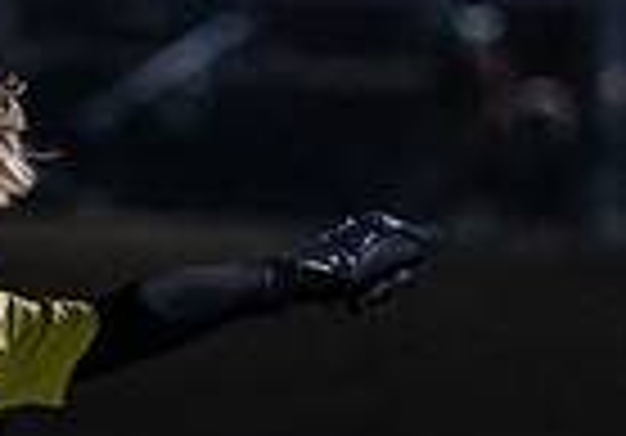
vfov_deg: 0.9
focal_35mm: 1500
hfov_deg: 1.4
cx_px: -196
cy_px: 647
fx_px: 26463
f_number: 2.8
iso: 3200
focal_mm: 200
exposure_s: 1/1000
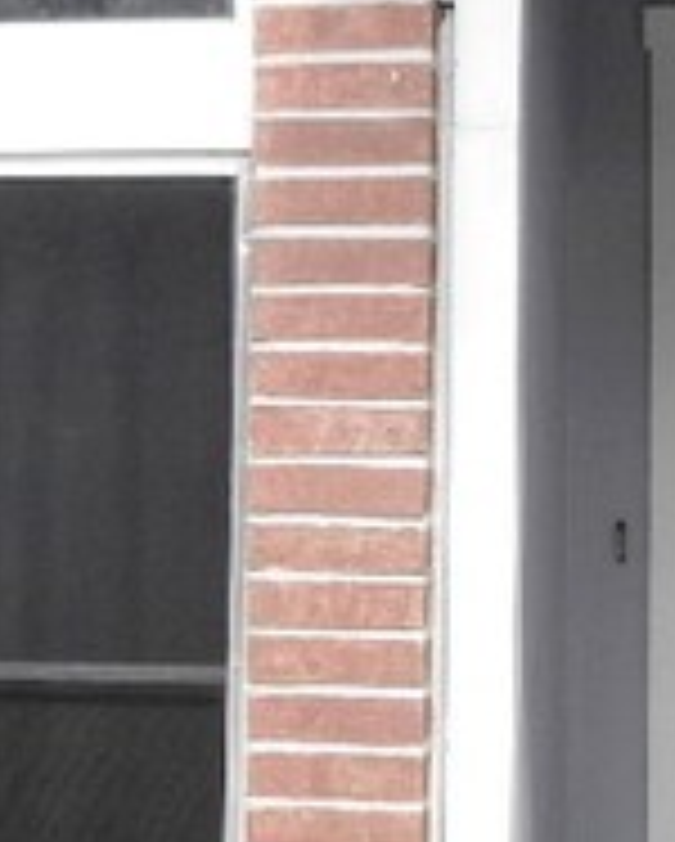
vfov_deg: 19.2
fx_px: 2493
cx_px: 423
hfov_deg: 15.4
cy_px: 459
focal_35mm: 100
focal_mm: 5.4
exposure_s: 1/255
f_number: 3.5
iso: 160
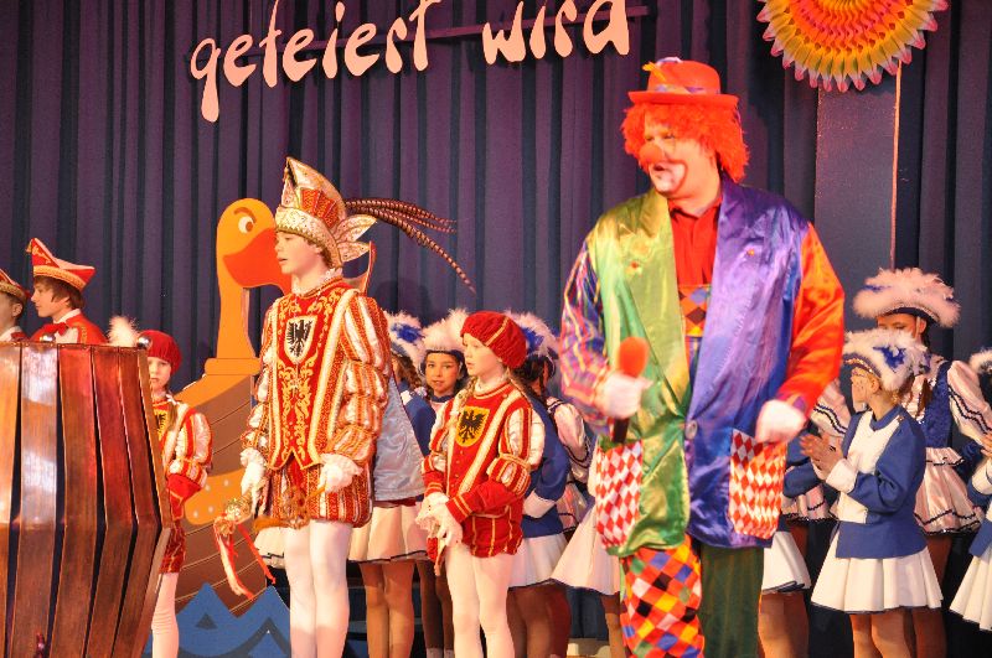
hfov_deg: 17.1
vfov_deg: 11.4
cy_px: 329
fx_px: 3302
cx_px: 496
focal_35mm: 120
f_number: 5.3
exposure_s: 1/60
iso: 1600
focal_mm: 80
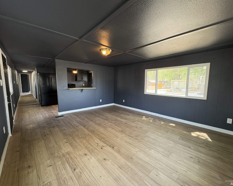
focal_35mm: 15
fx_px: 103
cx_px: 117
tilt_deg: -5.9
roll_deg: -0.1
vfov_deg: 84.0
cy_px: 94
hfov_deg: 96.8
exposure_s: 1/60
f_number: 2.2
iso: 250
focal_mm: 2.22
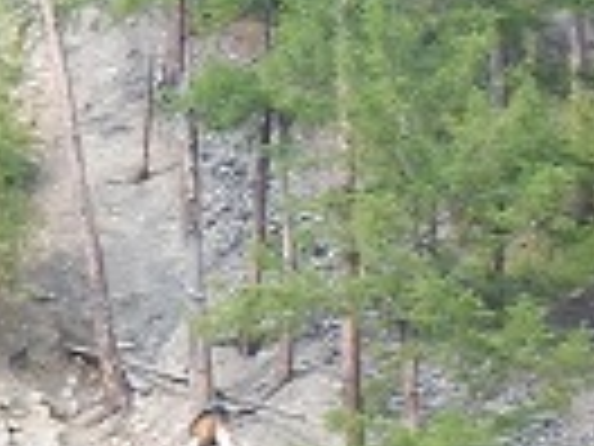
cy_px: 644
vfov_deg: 4.0
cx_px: -760
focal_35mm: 370
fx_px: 6349
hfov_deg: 5.2
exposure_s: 1/200
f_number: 4
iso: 125
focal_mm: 10.9
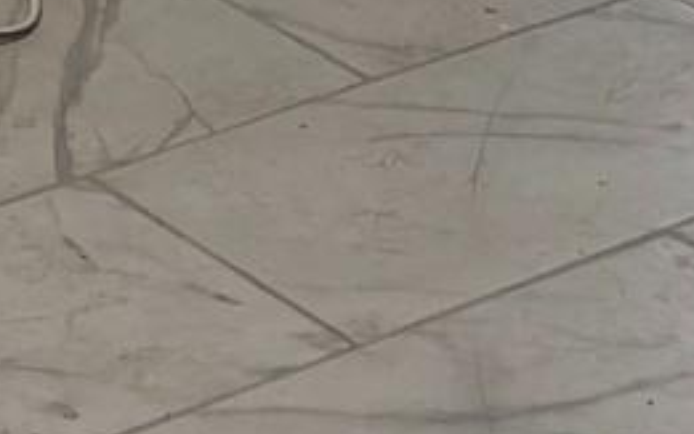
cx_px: -298
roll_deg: +1.1
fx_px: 4084
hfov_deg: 9.5
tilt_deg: -4.4
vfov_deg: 5.2
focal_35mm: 216
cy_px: -1448
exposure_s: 1/60
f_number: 1.6
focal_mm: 5.96
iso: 80
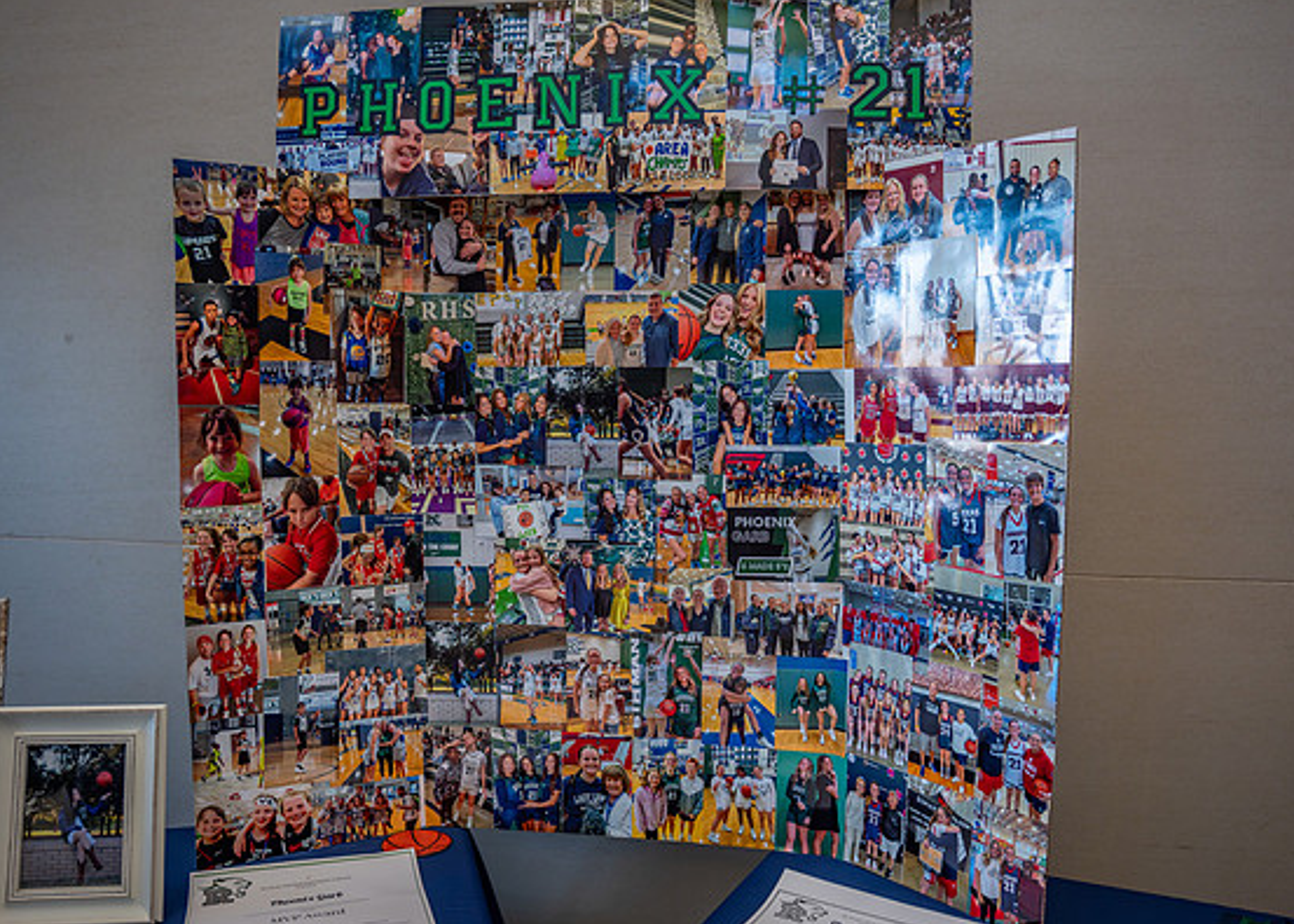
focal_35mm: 28
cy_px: 495
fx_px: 1029
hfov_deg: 64.3
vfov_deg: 48.3
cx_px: 675
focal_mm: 24
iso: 1000
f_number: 2.8
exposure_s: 1/320
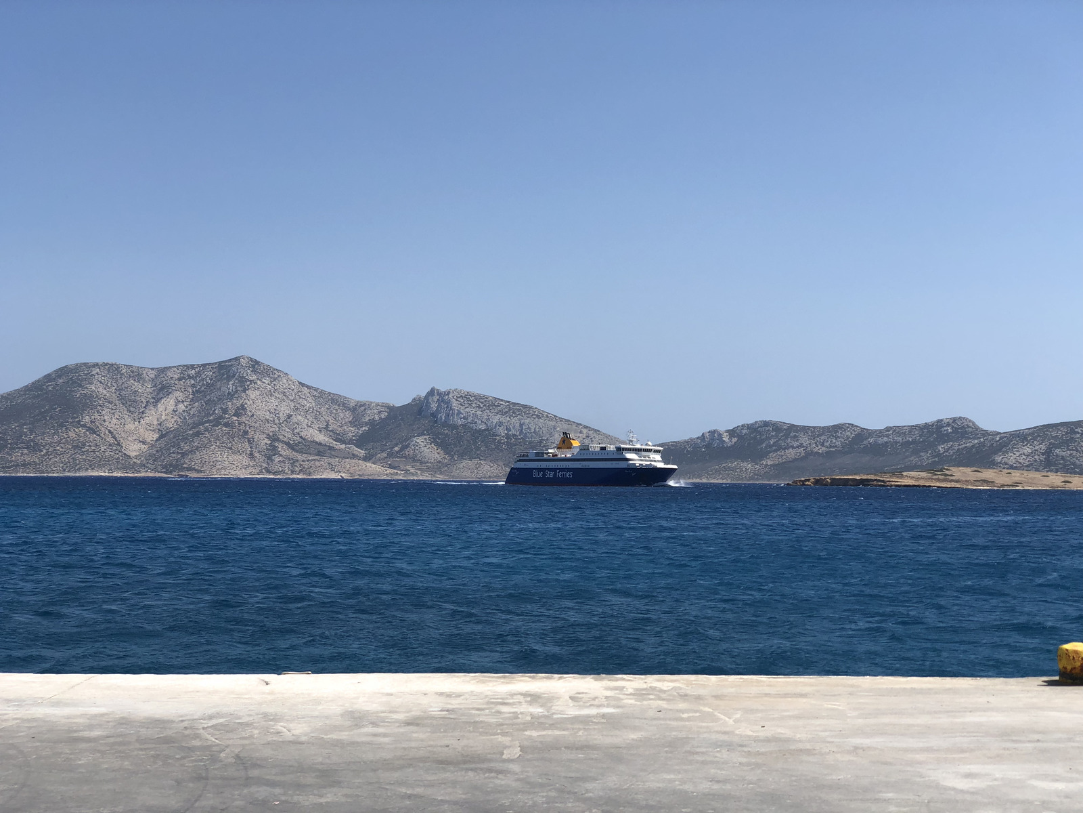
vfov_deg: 28.0
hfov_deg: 36.8
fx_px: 1627
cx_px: 542
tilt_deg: +3.0
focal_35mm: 52
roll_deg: +0.1
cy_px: 406
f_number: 2.4
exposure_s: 1/1656
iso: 16
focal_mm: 6
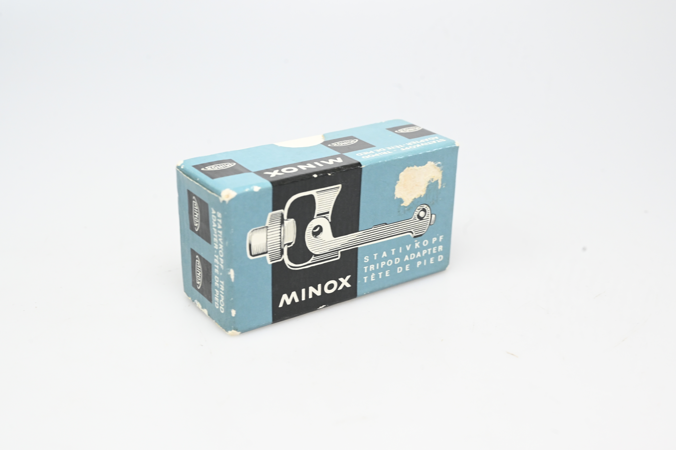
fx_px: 938
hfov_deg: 39.6
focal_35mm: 50
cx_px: 338
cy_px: 225
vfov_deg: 27.0
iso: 3200
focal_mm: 50
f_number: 11
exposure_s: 1/160
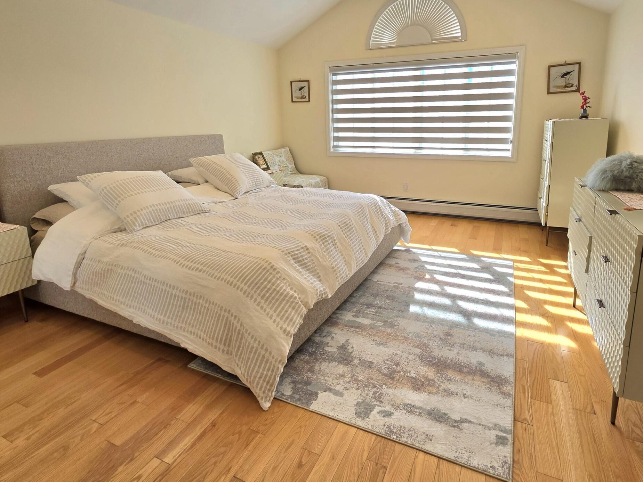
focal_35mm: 18
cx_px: 353
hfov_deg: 87.5
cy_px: 195
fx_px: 334
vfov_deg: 70.9
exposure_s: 1/286
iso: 40
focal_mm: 2.2
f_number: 1.9
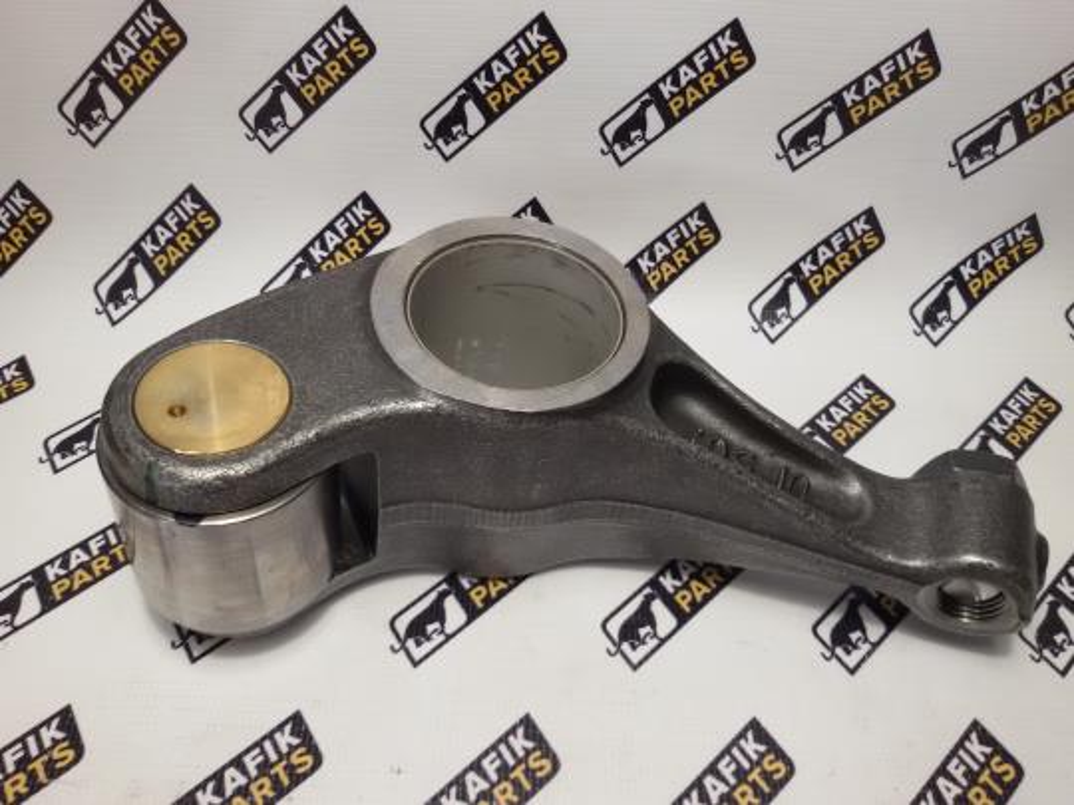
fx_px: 962
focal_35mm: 31
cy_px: 402
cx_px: 537
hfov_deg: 58.4
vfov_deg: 45.4
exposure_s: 1/33
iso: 50
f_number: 2.4
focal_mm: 2.93
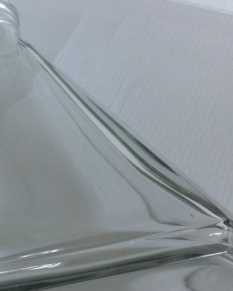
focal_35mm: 77
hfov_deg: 19.8
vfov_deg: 24.7
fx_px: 663
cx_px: 63
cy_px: 183
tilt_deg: -49.0
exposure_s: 1/15
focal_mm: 4.28
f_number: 2.4
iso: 50
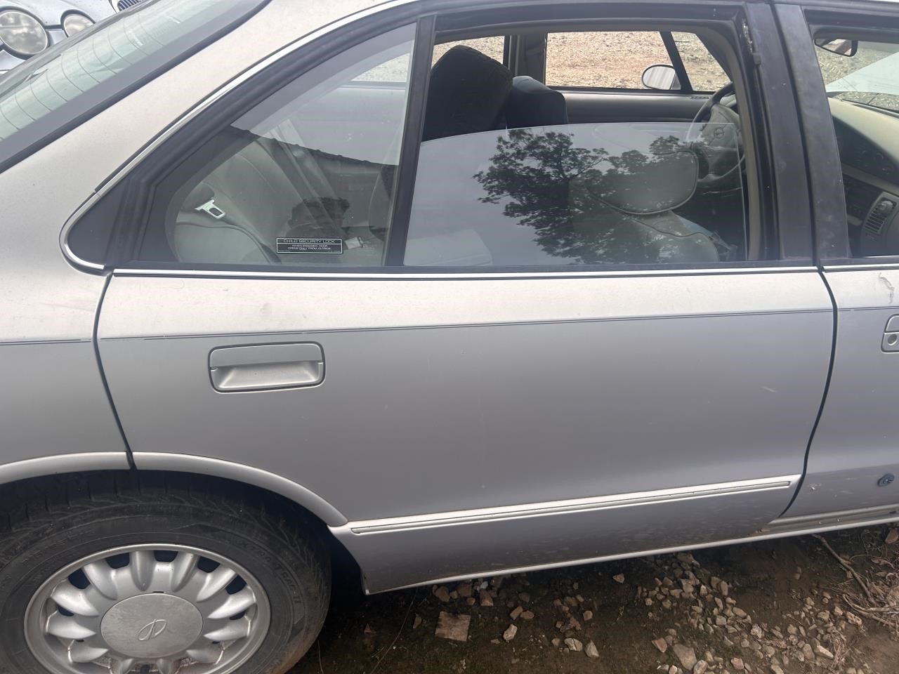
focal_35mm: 26
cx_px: 450
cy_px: 337
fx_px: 675
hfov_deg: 67.3
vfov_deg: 53.1
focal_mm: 5.7
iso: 50
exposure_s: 1/1531
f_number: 1.5
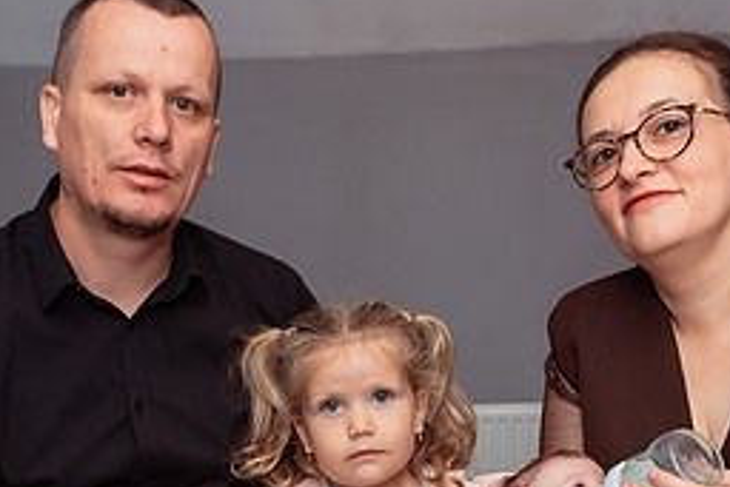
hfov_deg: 33.3
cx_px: 303
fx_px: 1217
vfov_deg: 21.9
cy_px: 471
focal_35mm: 60
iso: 500
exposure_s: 1/250
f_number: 3.5
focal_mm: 24
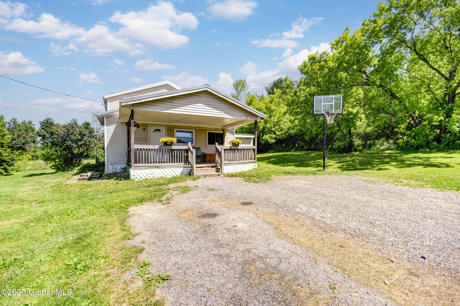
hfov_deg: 100.4
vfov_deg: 77.3
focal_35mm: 15
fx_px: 192
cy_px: 153
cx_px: 230
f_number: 8
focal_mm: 10
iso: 400
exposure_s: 1/1000
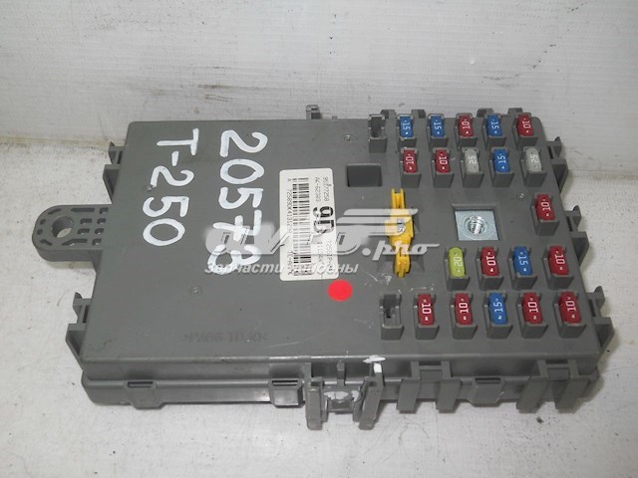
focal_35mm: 41
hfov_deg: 45.8
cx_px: 319
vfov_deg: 35.1
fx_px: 756
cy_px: 239
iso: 80
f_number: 5.5
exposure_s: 1/30
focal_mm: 6.72
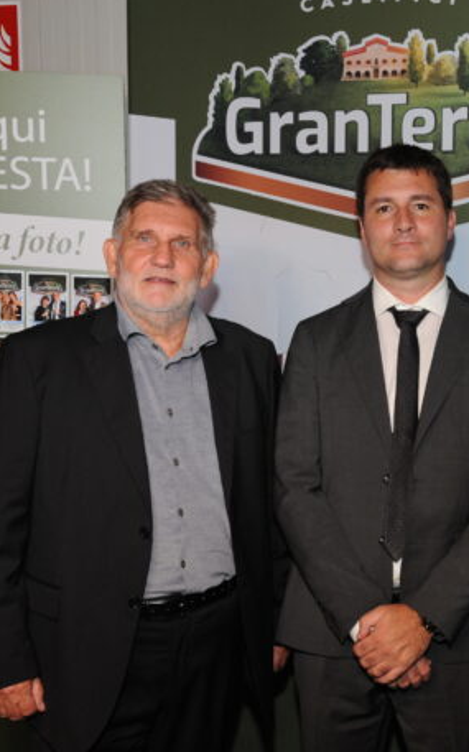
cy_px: 373
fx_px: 1209
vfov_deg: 34.6
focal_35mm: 59
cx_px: 385
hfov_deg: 21.6
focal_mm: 38
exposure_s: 1/60
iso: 1600
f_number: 8
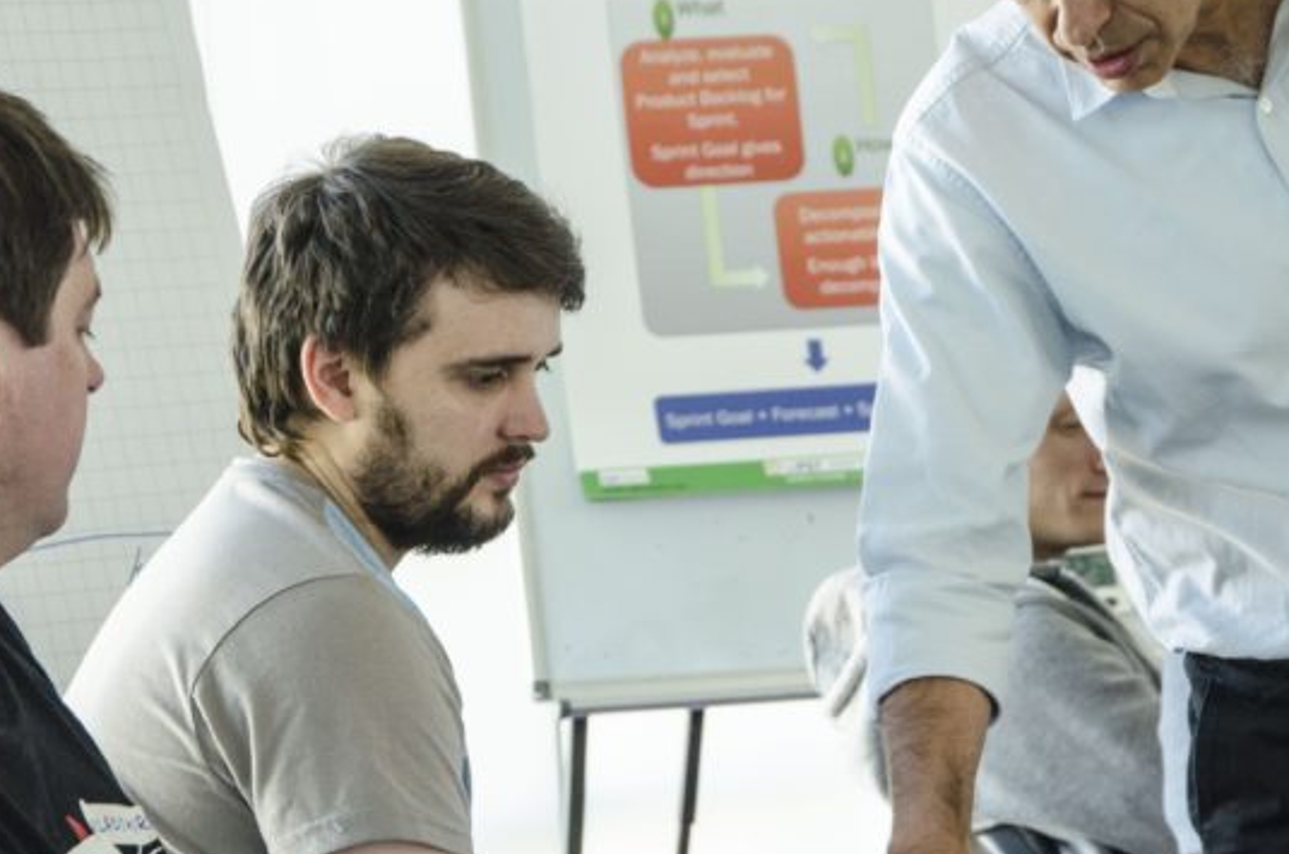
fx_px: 7681
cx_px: 738
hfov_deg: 9.6
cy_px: 397
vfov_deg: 6.4
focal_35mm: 215
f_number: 5.6
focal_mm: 75
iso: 500
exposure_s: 1/60
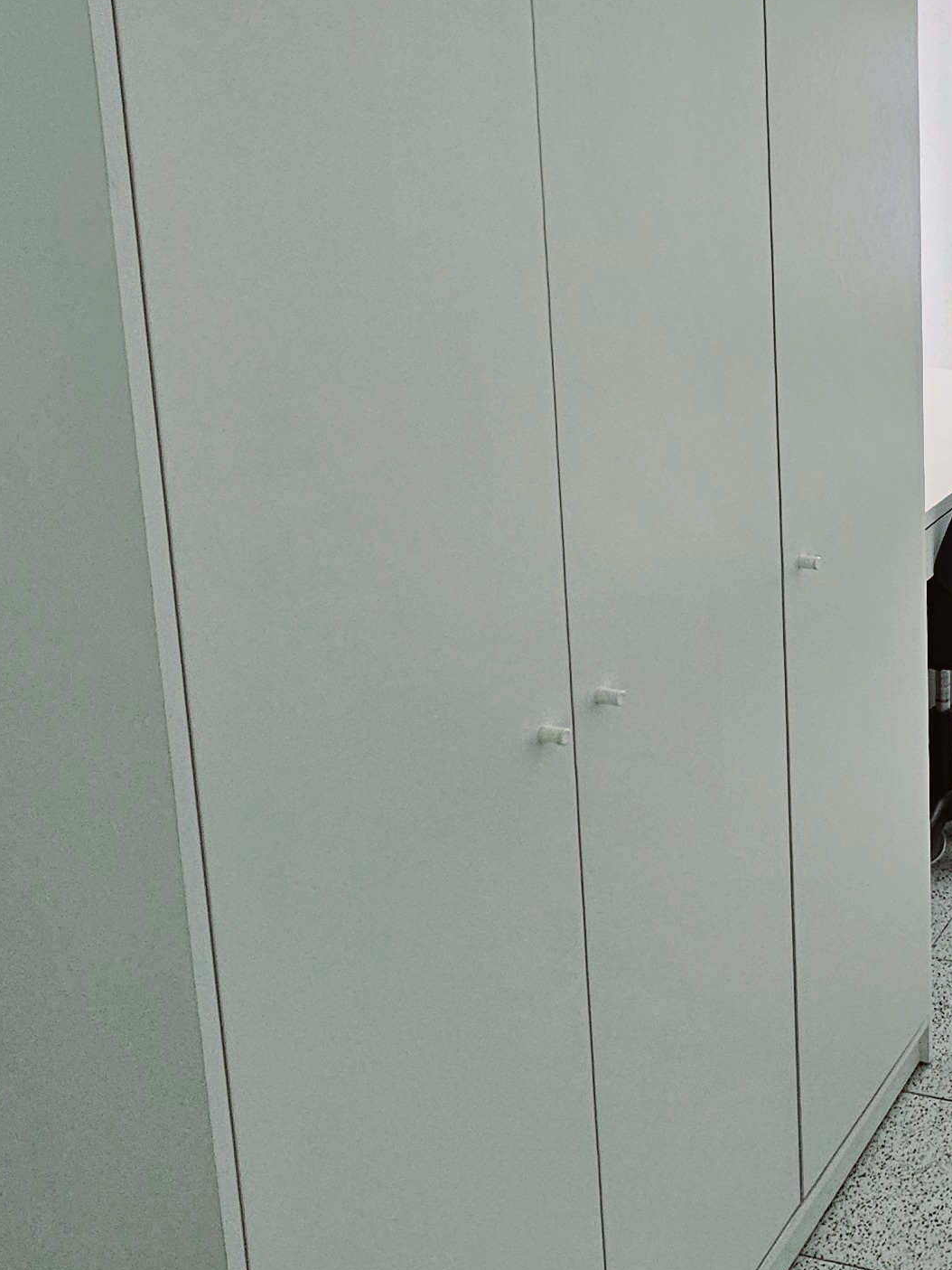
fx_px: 1357
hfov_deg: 31.3
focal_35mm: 37
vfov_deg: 48.5
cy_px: 341
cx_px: 1190
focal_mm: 2.2
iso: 50
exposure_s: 1/185
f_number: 2.2
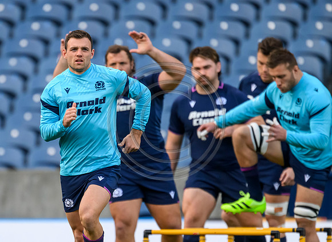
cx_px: 87
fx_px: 10685
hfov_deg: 1.8
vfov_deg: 1.3
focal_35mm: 1126
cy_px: 144
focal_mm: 784
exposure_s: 1/1600
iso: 3200
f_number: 5.6
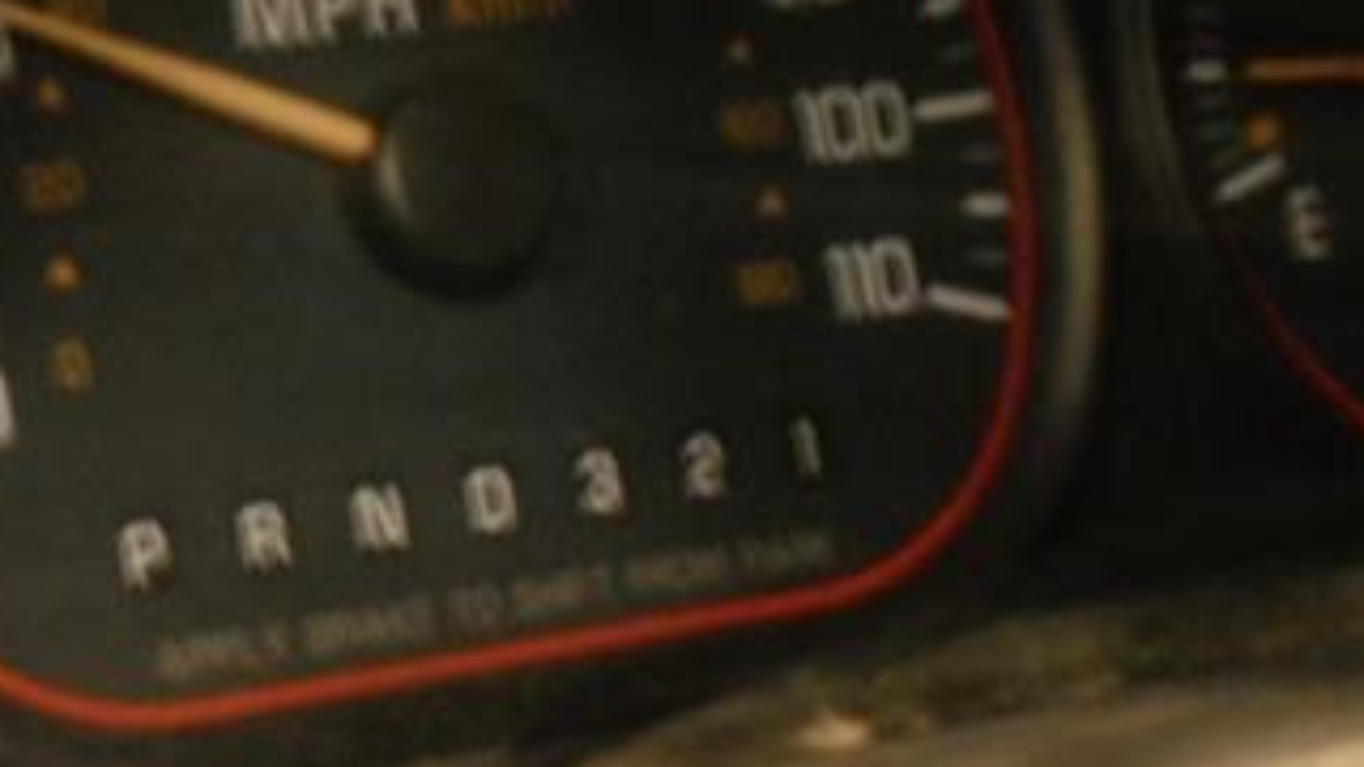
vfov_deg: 12.3
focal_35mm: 98
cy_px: 626
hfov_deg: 21.5
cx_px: 243
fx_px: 3544
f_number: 3.1
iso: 400
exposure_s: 1
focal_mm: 6.3
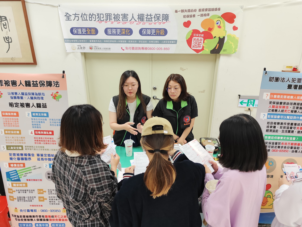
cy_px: 114
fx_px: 201
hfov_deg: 73.9
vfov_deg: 58.9
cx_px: 151
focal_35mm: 23
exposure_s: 1/60
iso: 400
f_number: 1.65
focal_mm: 6.14
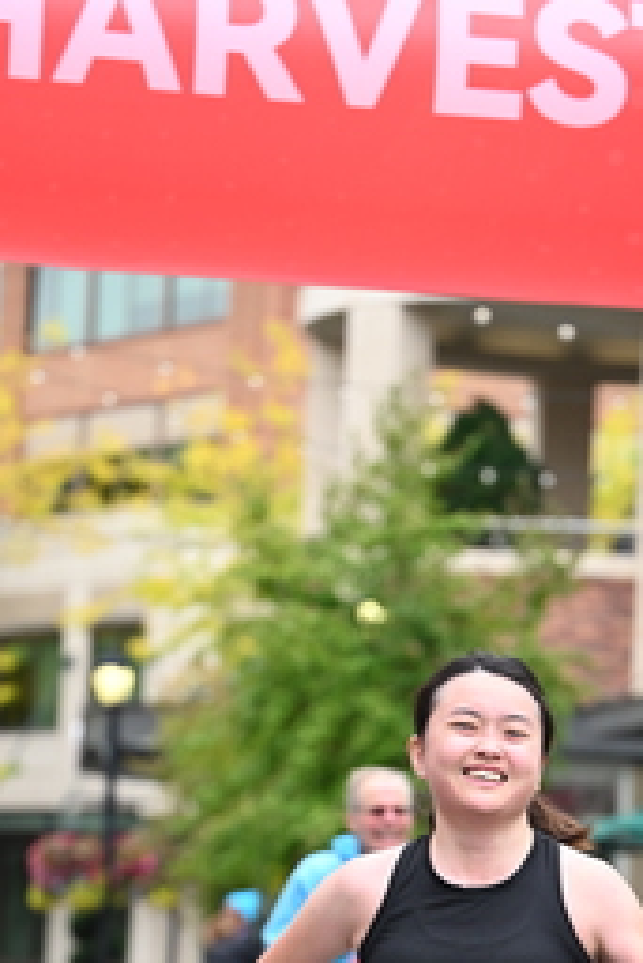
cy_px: 899
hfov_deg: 7.8
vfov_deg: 11.6
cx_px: 472
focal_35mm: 176
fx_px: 4709
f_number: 2.8
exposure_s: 1/2000
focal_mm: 82
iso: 640
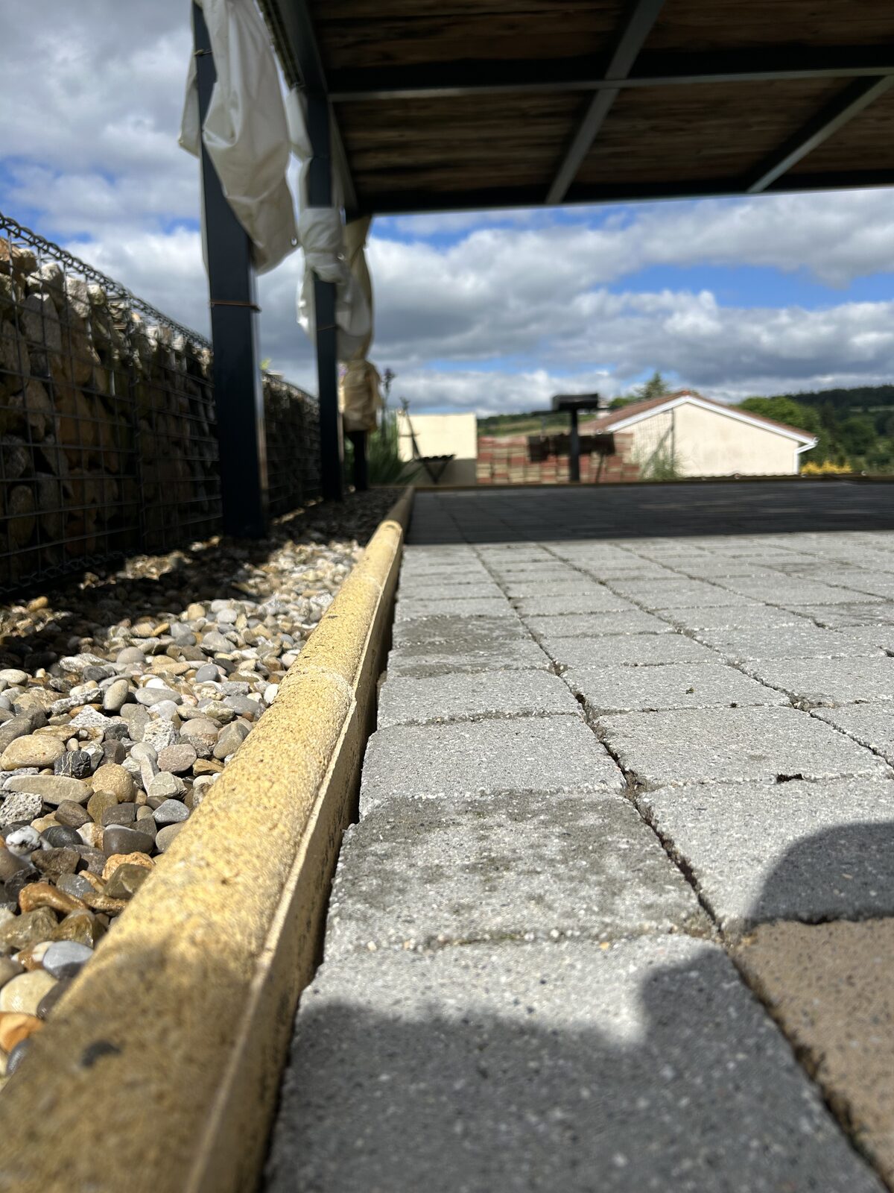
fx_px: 895
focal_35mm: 26
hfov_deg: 53.1
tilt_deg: -9.2
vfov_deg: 67.3
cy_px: 596
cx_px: 447
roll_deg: +1.5
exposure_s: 1/6579
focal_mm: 5.7
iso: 50
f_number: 1.5
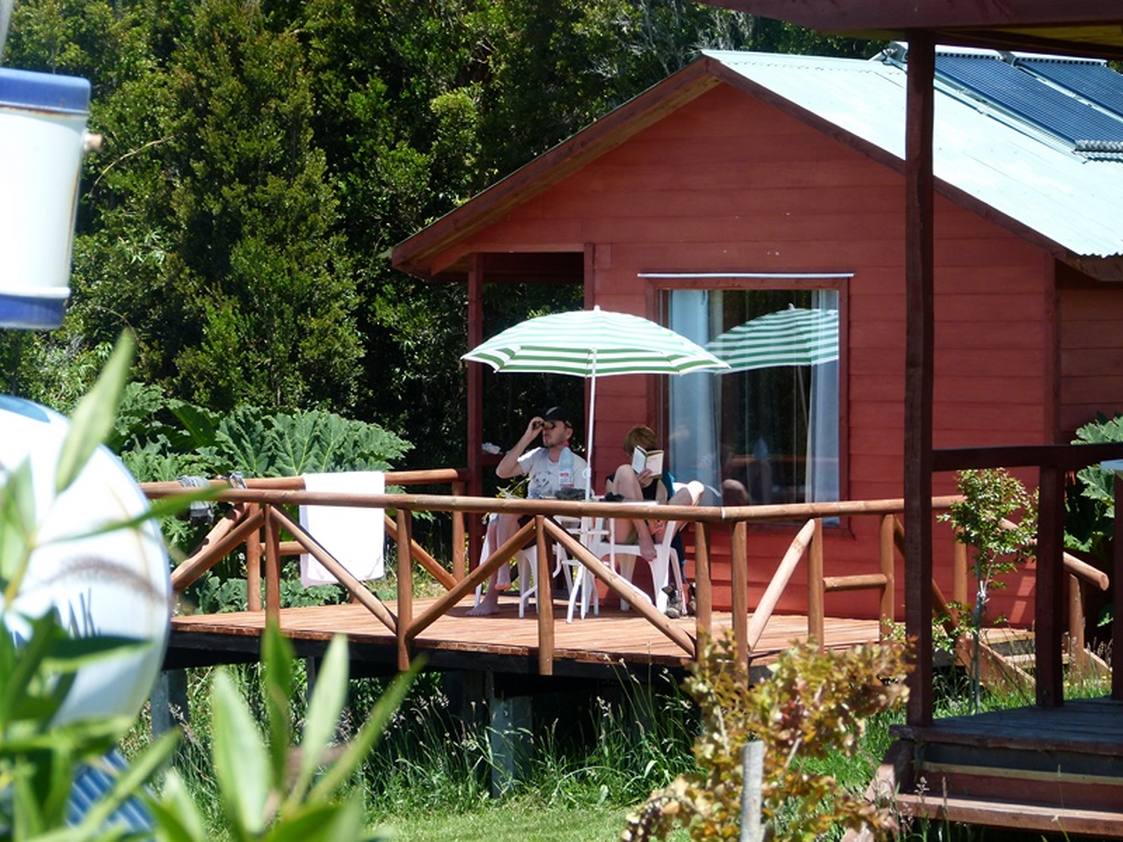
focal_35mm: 136
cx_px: 562
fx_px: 4412
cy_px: 421
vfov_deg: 10.9
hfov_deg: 14.5
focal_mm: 24.5
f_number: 4
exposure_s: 1/500
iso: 100
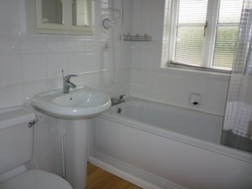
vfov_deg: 48.2
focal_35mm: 29
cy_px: 94
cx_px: 126
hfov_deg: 61.7
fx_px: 211
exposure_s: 1/30
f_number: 3.3
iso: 100
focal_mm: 5.2
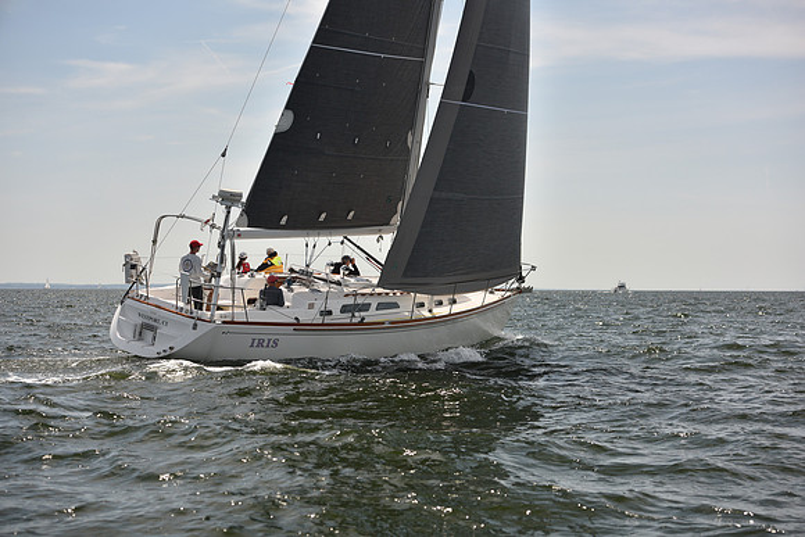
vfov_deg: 19.5
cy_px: 268
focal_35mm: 70
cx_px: 402
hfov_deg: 28.8
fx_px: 1566
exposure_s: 1/1250
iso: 250
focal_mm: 70
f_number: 4.5
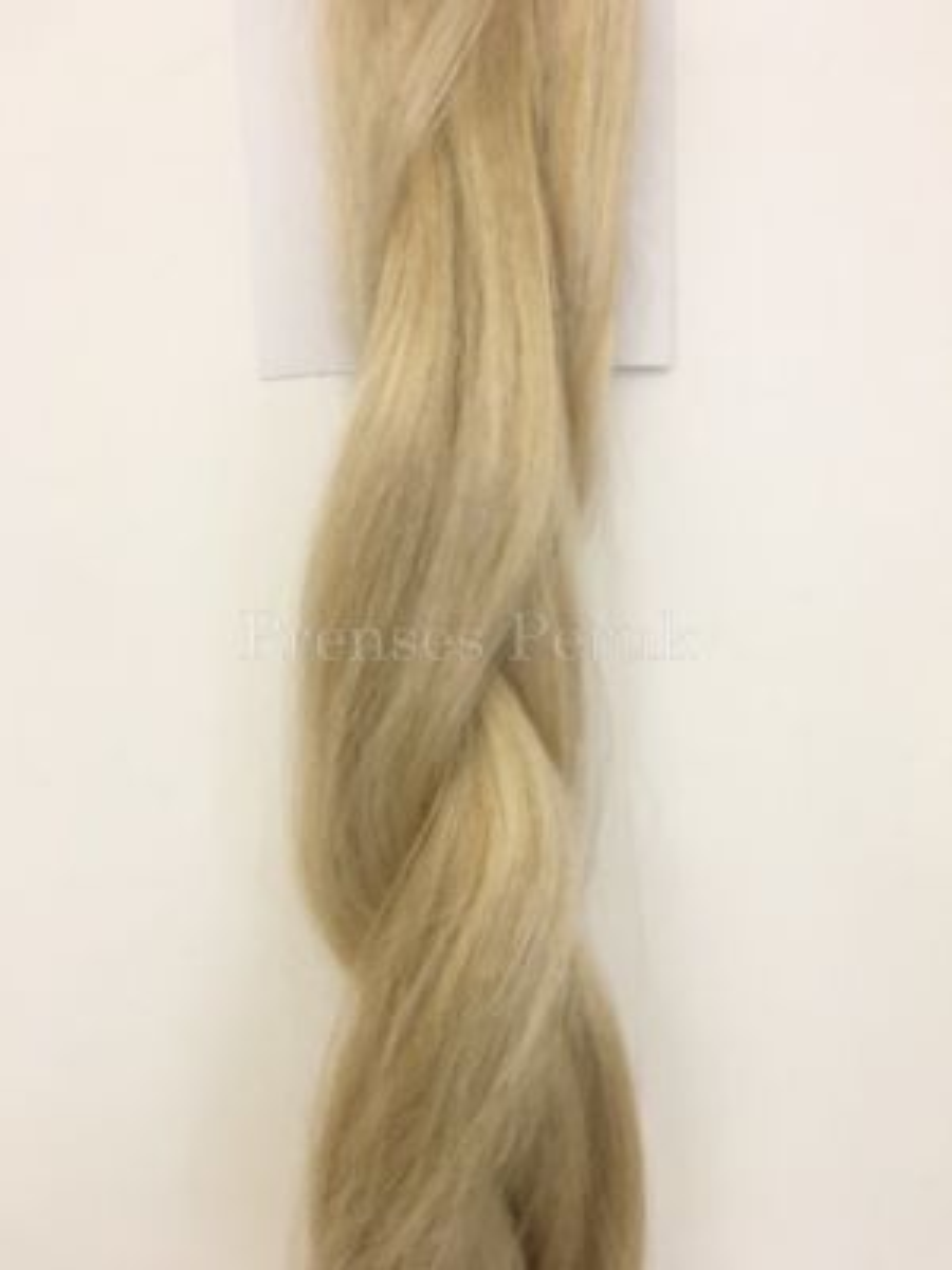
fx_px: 1063
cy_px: 635
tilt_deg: -6.1
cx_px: 476
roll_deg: +0.4
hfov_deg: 48.2
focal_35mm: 29
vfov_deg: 61.7
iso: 40
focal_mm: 4.15
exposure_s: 1/17
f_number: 2.2
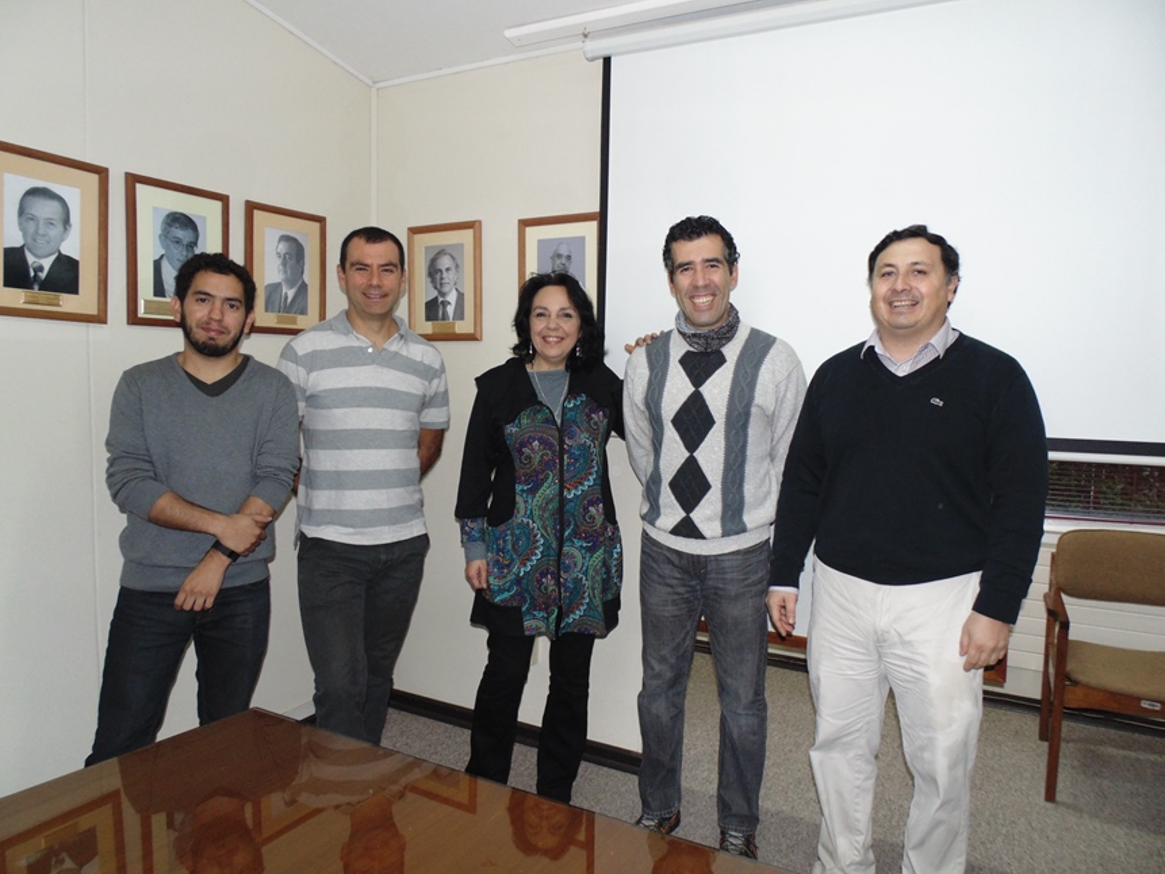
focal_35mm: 23
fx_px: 774
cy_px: 443
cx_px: 587
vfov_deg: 58.9
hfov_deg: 73.9
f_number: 3.1
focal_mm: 4
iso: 400
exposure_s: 1/30
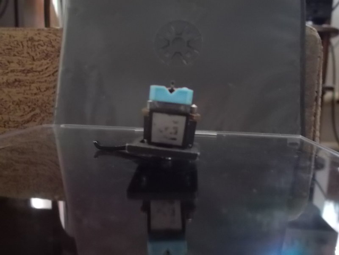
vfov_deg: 46.8
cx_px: 170
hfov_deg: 60.0
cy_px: 128
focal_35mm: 30
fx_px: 294
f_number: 3.4
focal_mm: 5.3
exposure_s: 1/2
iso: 800
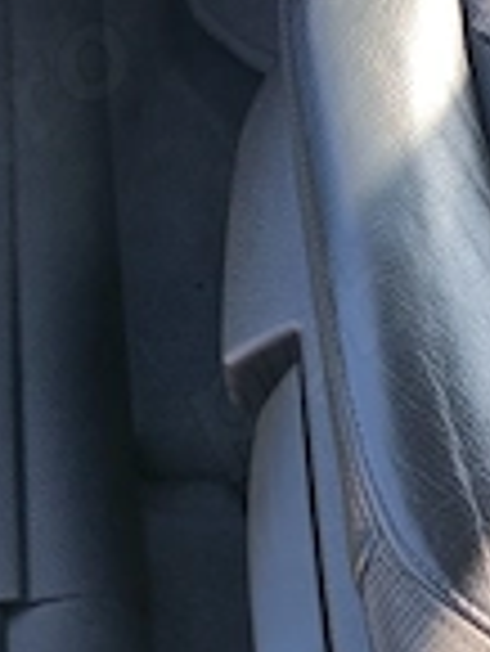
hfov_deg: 11.1
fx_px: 2393
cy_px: -994
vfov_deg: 12.0
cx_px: 787
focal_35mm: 127
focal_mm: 6.57
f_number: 1.6
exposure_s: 1/313
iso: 80
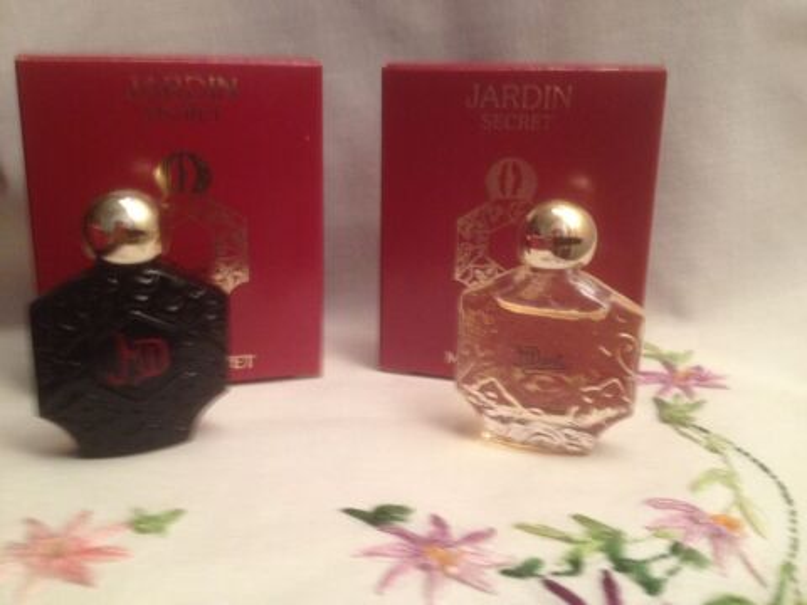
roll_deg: -1.5
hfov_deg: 52.6
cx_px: 404
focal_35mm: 35
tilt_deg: -18.1
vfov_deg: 40.7
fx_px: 816
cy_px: 302
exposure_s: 1/20
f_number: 2.4
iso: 200
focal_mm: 4.28
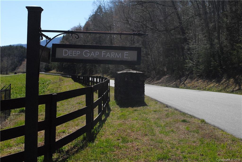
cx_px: 121
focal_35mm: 52
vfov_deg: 25.8
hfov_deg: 37.8
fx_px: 353
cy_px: 81
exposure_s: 1/750
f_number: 13
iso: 800
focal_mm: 35
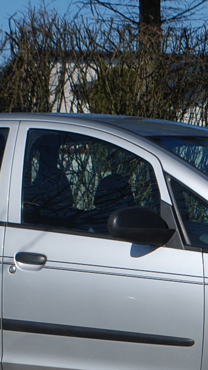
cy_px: 253
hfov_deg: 6.0
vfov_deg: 10.7
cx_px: 144
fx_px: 1980
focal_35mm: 202
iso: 100
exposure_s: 1/400
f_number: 10
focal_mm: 44
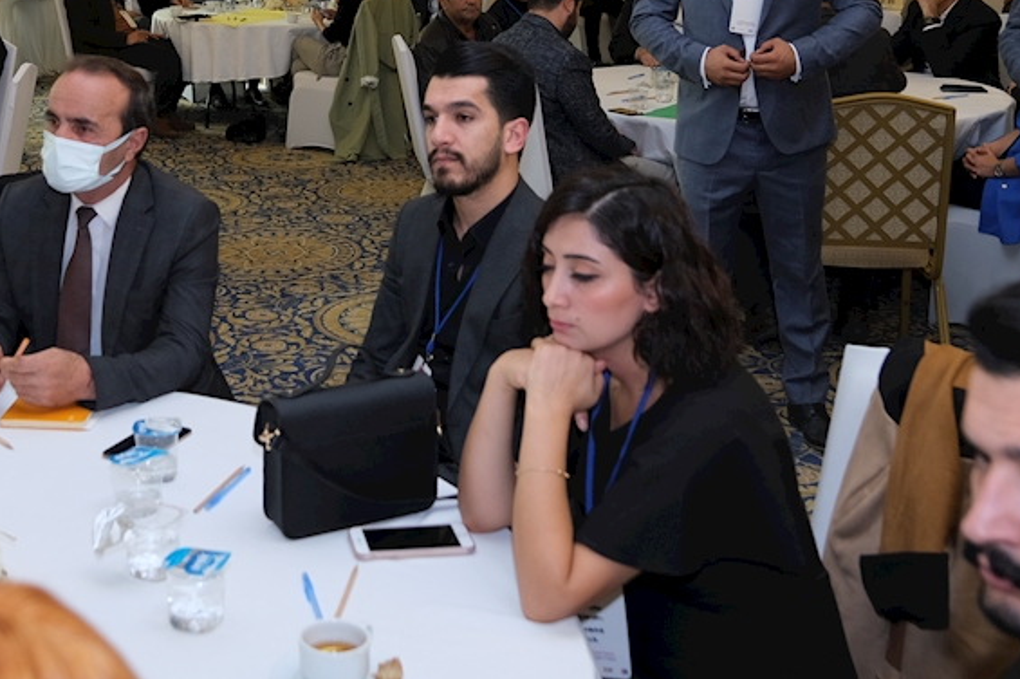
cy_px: -13
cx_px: 246
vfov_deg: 25.1
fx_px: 1444
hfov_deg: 37.9
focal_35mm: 51
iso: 400
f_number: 2.8
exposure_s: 1/60
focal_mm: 16
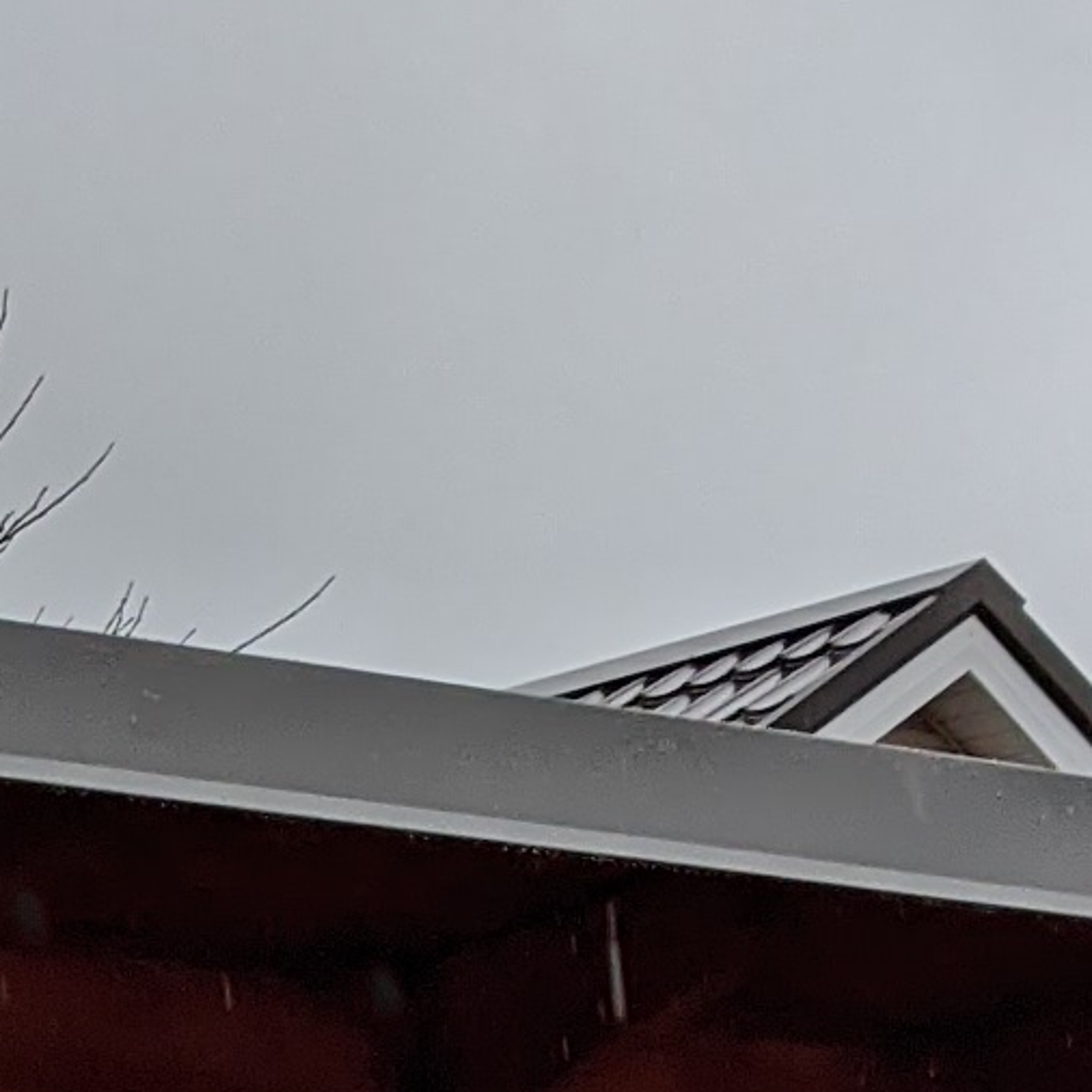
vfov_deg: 8.5
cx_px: -650
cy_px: 2465
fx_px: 6781
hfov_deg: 8.9
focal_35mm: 190
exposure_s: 1/398
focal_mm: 4.38
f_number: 1.73
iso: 78
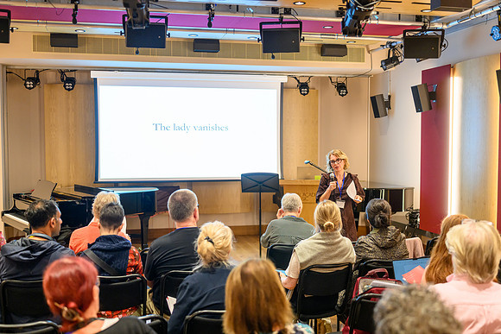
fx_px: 564
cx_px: 250
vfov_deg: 33.0
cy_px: 167
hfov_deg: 47.9
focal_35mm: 41
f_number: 2.1
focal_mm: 40
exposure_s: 1/125
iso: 1100
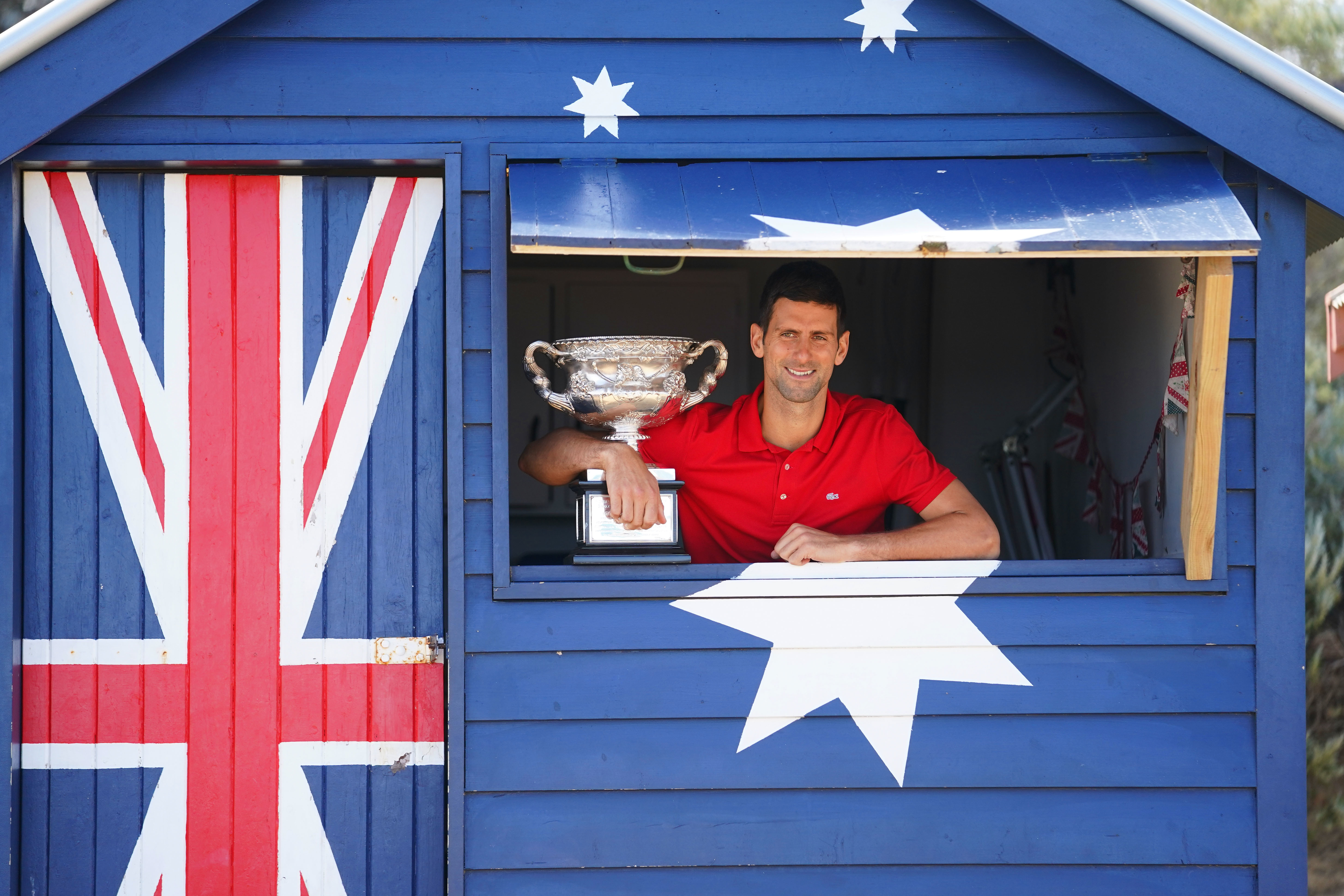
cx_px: 672
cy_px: 448
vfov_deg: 9.7
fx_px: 5301
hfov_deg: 14.4
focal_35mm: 142
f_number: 2.8
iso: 250
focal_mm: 142
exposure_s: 1/800
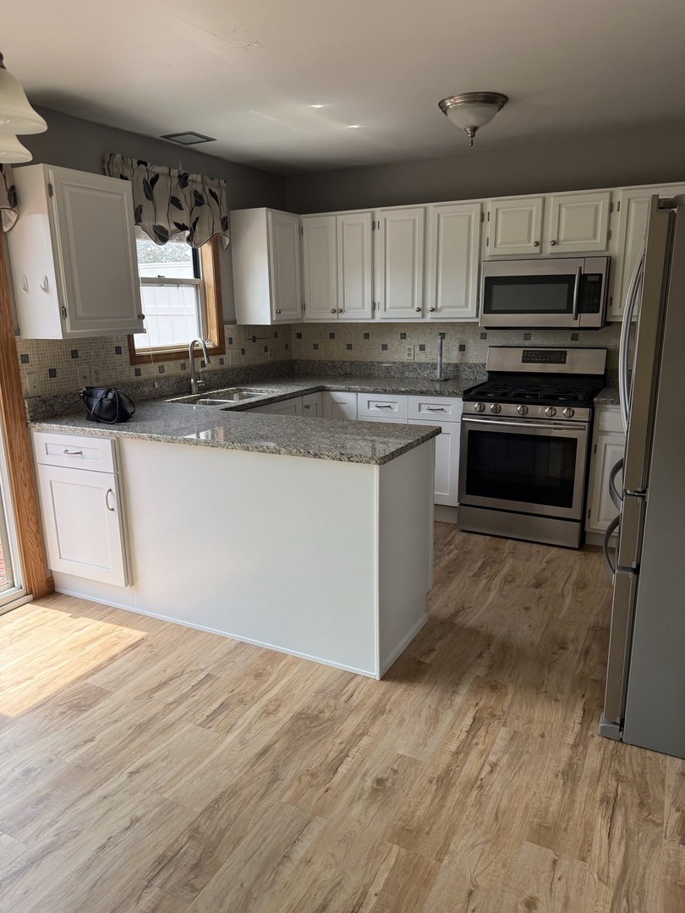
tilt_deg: -13.3
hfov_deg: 56.8
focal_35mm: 24
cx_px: 342
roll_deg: +0.4
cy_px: 456
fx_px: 633
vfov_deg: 71.6
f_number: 1.78
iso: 100
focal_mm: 6.76
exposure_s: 1/617
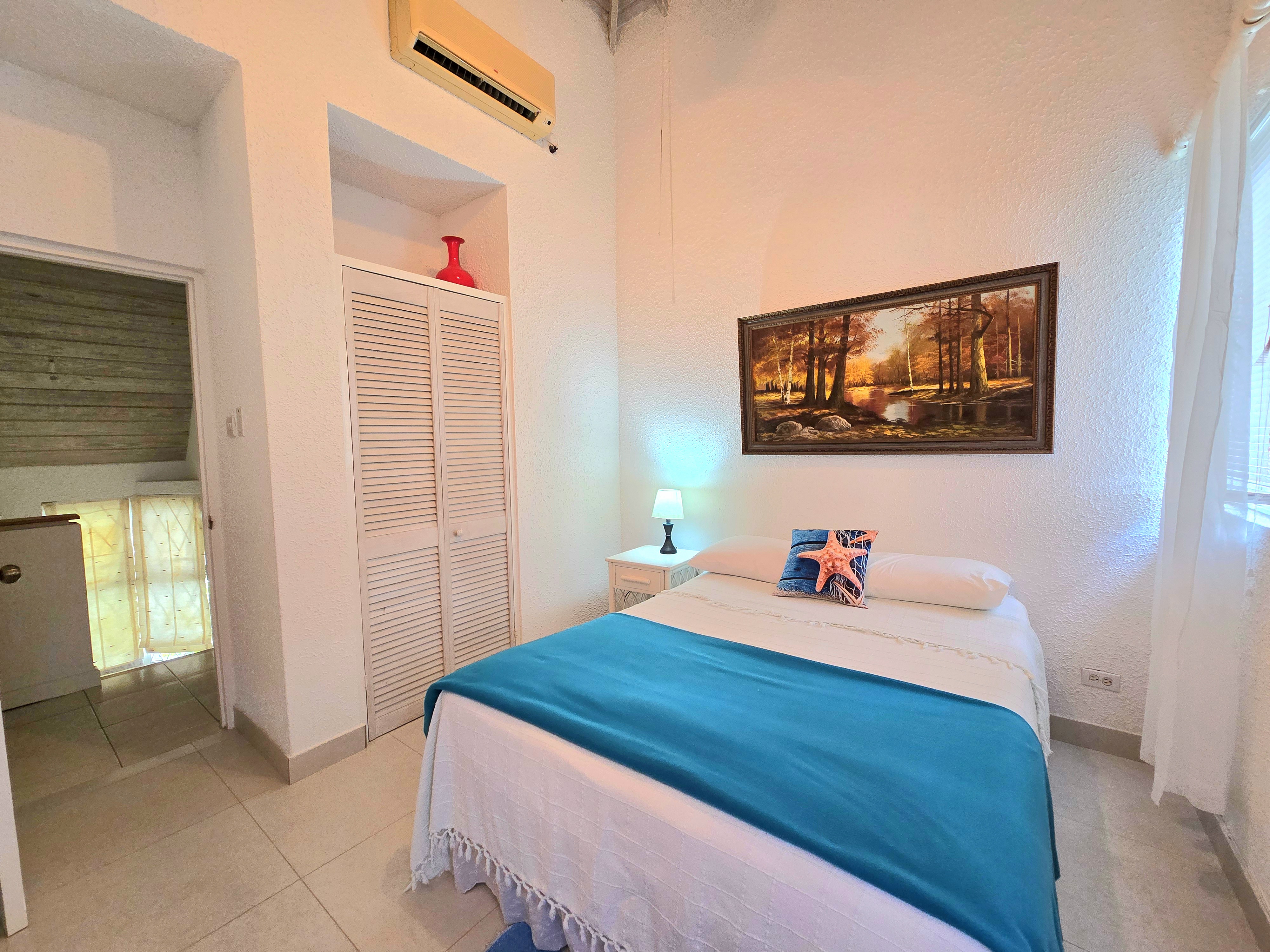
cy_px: 476
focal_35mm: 13
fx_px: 477
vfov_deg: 89.9
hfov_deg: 106.2
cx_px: 635
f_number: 2.2
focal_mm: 2.2
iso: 200
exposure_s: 1/50.3
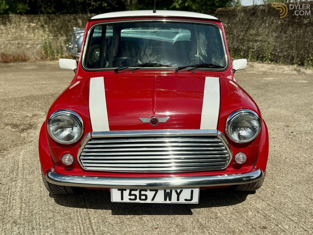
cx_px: 156
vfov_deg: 56.8
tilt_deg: -18.3
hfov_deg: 71.6
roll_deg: +0.5
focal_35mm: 24
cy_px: 118
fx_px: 217
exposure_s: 1/3425
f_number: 1.78
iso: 100
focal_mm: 6.76
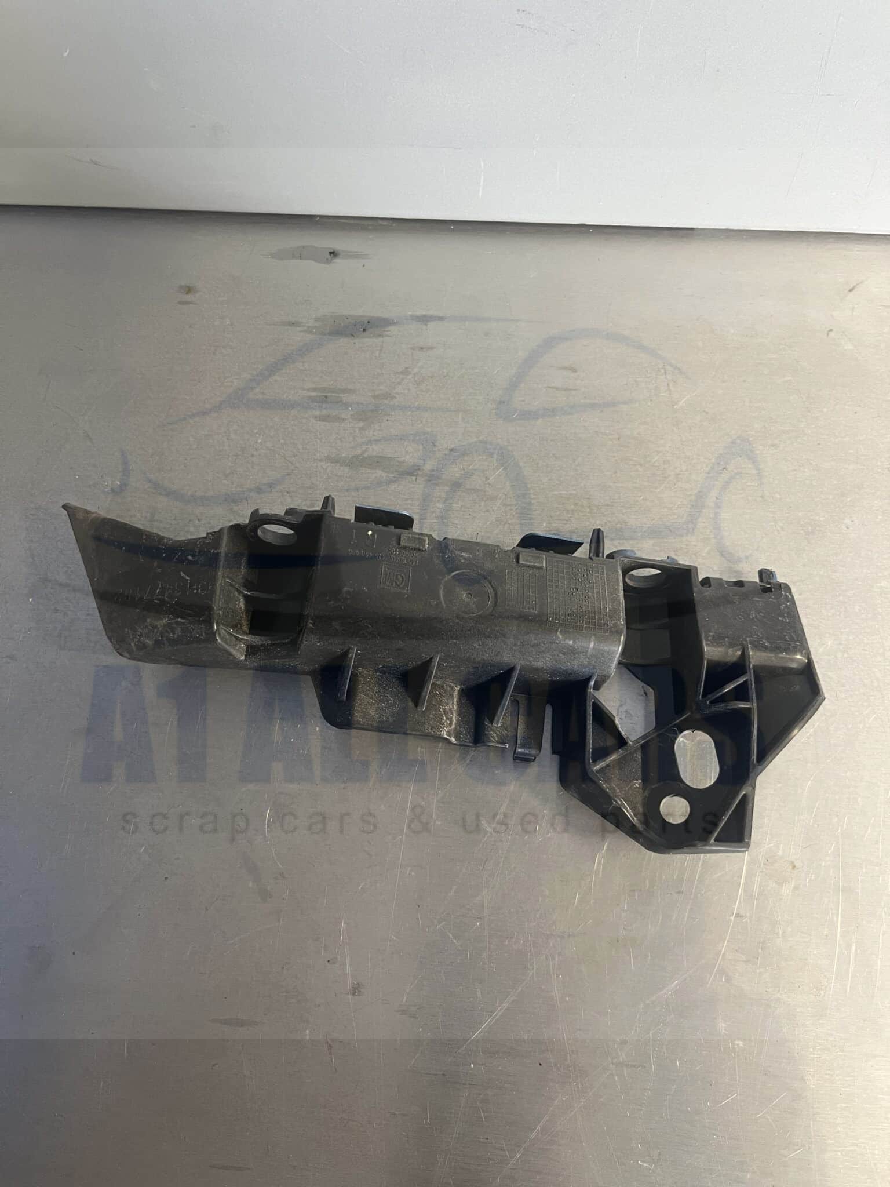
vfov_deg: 67.3
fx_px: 891
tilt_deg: -75.1
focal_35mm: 26
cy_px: 594
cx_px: 445
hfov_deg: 53.1
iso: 250
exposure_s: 1/60
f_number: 1.6
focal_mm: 5.1
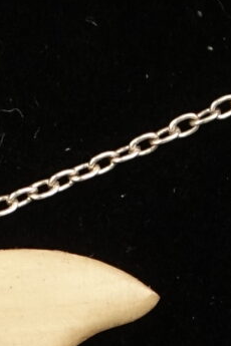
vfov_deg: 5.5
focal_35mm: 371
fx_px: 3571
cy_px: 534
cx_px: -94
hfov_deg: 3.7
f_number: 3.5
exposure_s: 1/1000
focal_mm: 18.21
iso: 500
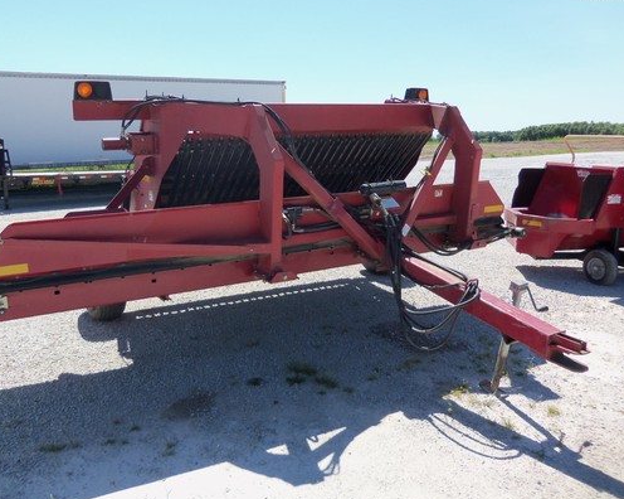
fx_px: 554
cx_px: 287
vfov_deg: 48.5
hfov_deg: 58.7
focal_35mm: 30
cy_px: 248
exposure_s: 1/400
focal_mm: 5.1
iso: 64
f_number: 3.9
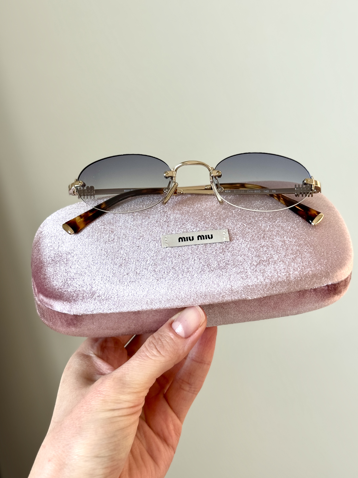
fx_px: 758
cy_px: 222
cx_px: 188
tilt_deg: -23.4
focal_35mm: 55
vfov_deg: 34.9
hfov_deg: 26.6
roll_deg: +0.2
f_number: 1.78
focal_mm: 6.76
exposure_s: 1/60
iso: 50
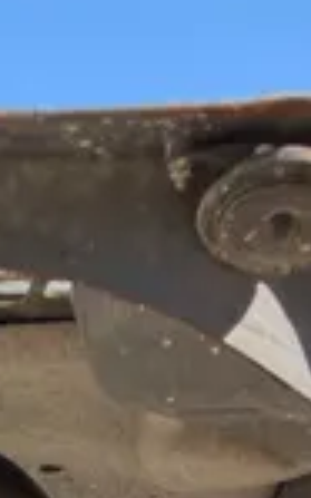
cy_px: 1195
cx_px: -171
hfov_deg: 9.3
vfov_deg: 12.2
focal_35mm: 136
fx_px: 1846
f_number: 1.6
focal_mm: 5.1
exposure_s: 1/550
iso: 50
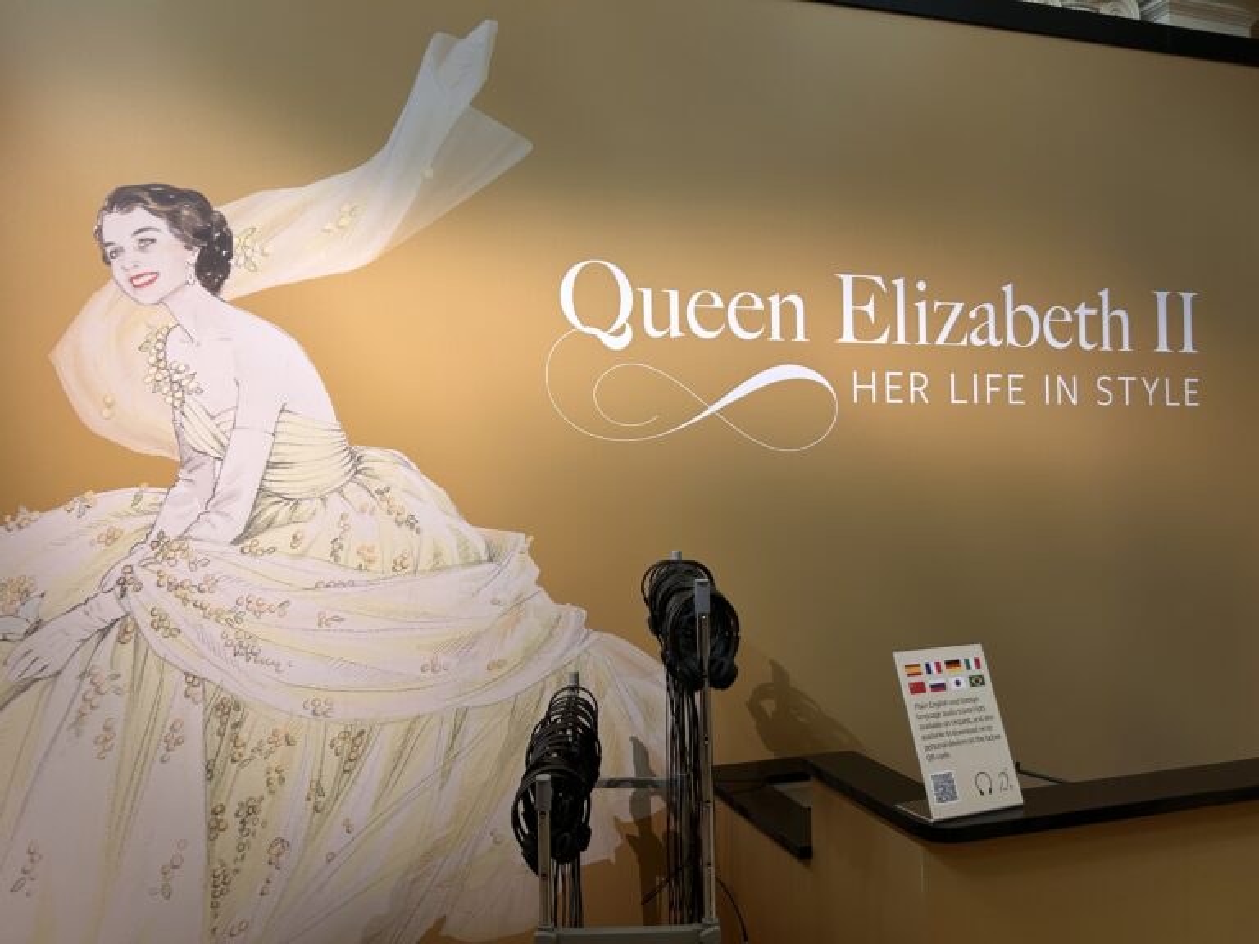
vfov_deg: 53.1
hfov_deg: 67.3
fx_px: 946
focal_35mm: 26
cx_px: 630
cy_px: 472
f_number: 1.5
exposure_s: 1/50
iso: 125
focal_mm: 5.7
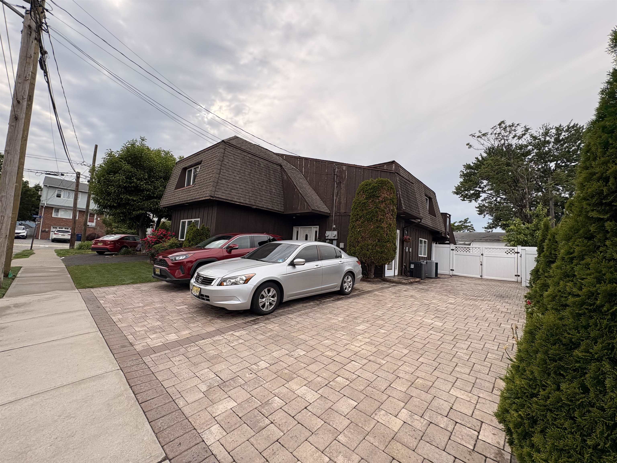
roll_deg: -2.2
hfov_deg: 102.1
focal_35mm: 14
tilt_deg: +8.1
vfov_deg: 85.7
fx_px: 250
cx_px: 308
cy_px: 232
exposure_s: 1/620
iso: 64
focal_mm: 2.22
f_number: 2.2
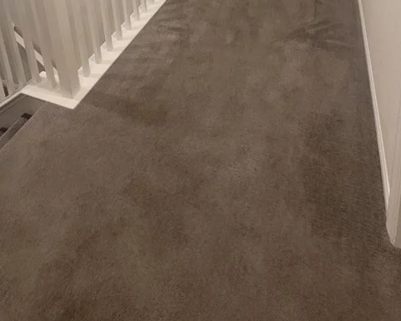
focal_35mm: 27
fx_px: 321
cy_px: -96
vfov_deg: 35.8
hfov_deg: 64.0
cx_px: 188
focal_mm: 1.74
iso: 320
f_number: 2.2
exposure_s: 1/40
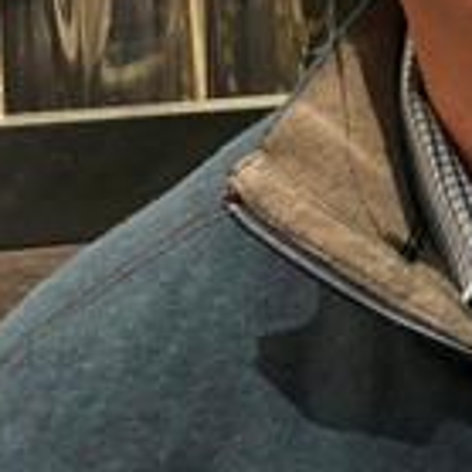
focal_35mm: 116
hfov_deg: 14.5
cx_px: 584
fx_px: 1789
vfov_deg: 14.6
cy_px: -85
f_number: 1.8
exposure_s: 1/7
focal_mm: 4
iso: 80
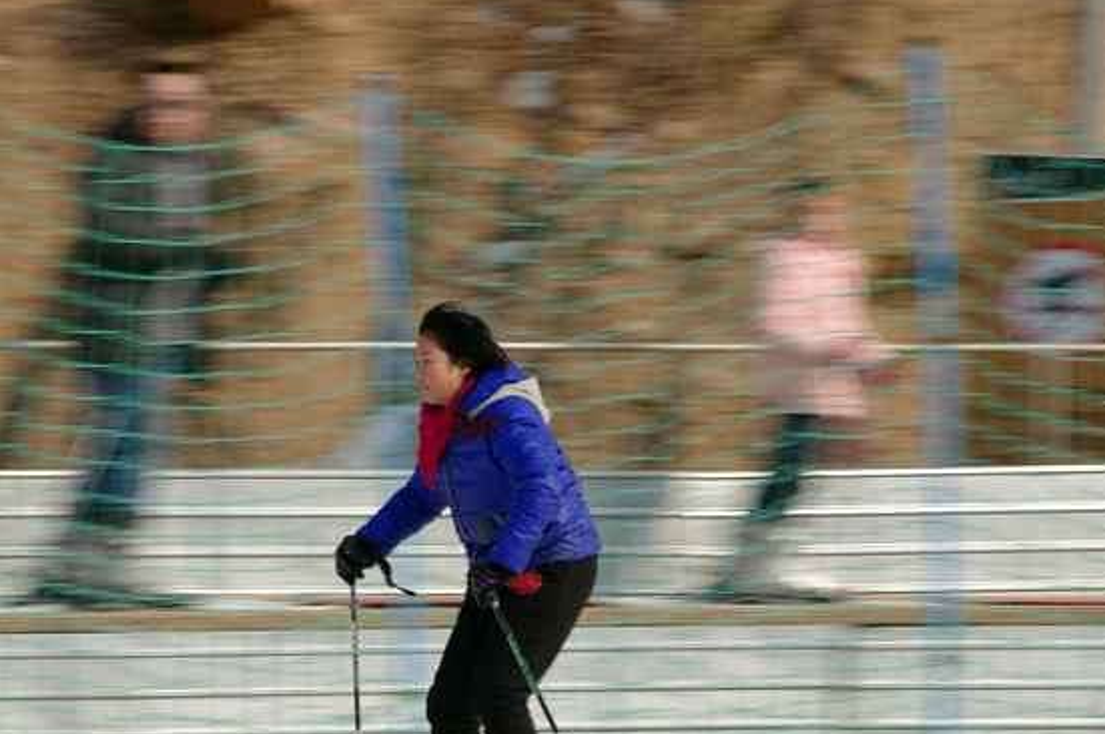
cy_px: 410
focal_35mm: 572
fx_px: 17536
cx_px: 505
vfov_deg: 2.4
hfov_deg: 3.6
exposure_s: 1/60
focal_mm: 300
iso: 100
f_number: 13
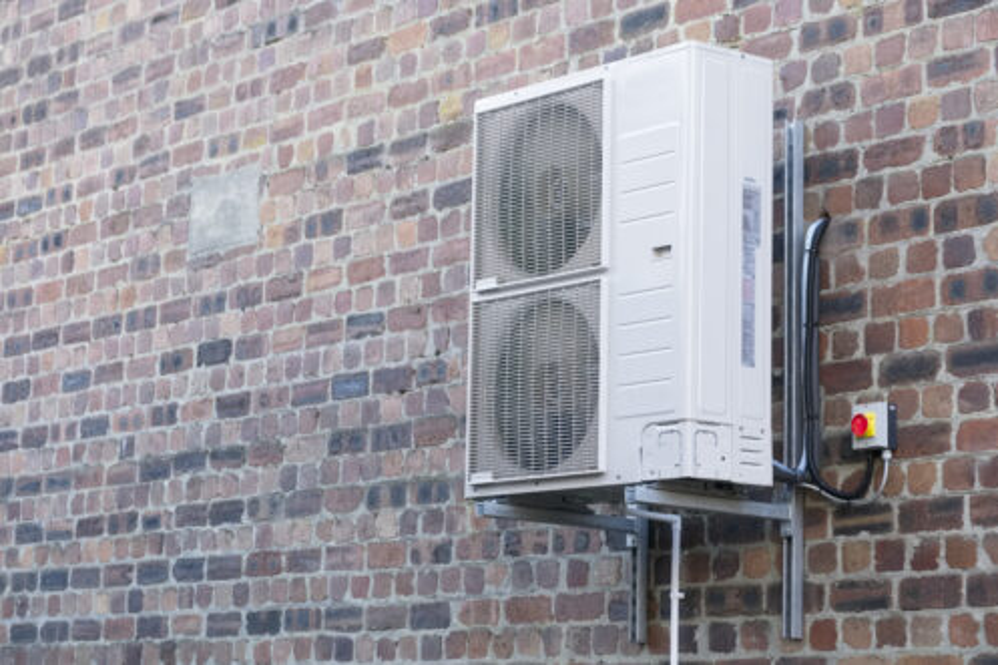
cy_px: 332
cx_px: 499
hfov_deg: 24.5
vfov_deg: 16.4
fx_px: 2300
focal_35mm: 83
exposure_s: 1/60
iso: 200
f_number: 4
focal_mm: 55
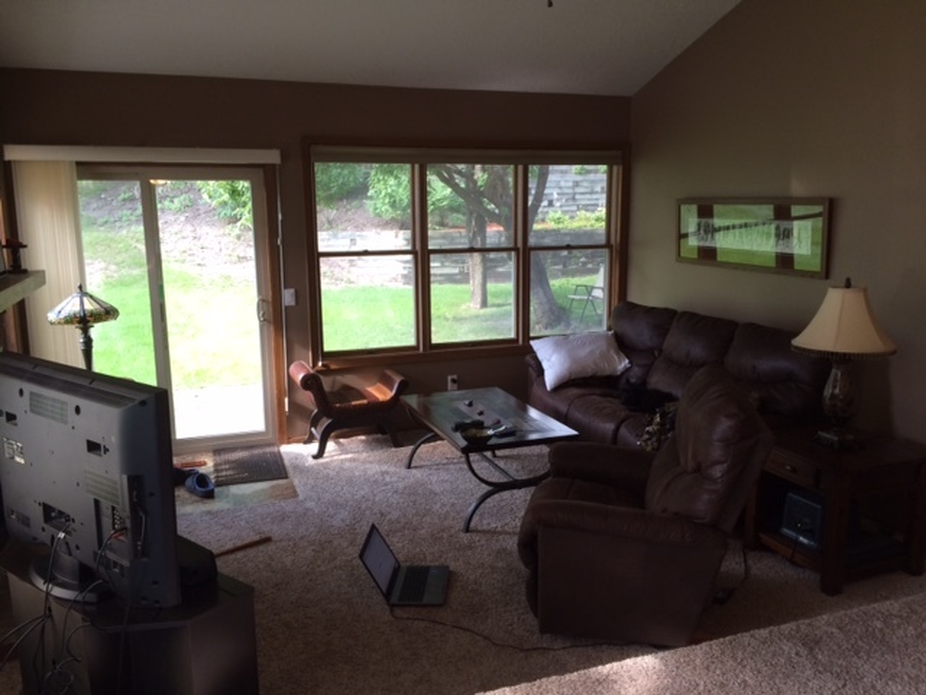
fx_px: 776
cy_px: 348
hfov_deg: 61.7
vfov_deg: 48.2
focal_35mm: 29
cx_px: 463
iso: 50
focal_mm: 4.15
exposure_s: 1/30
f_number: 2.2
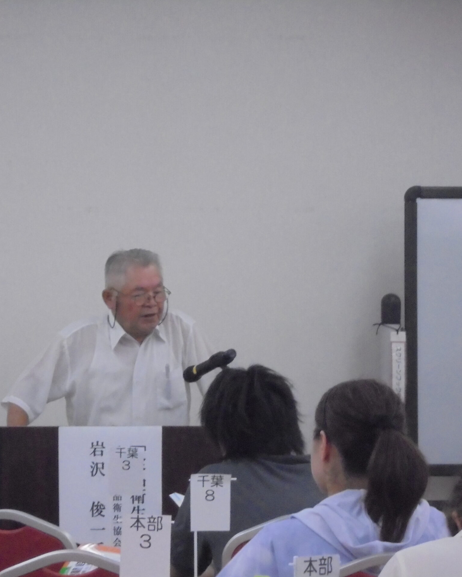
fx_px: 3486
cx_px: 125
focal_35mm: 204
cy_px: 289
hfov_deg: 7.6
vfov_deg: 9.5
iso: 800
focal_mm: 27.6
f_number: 6.5
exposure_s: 1/60
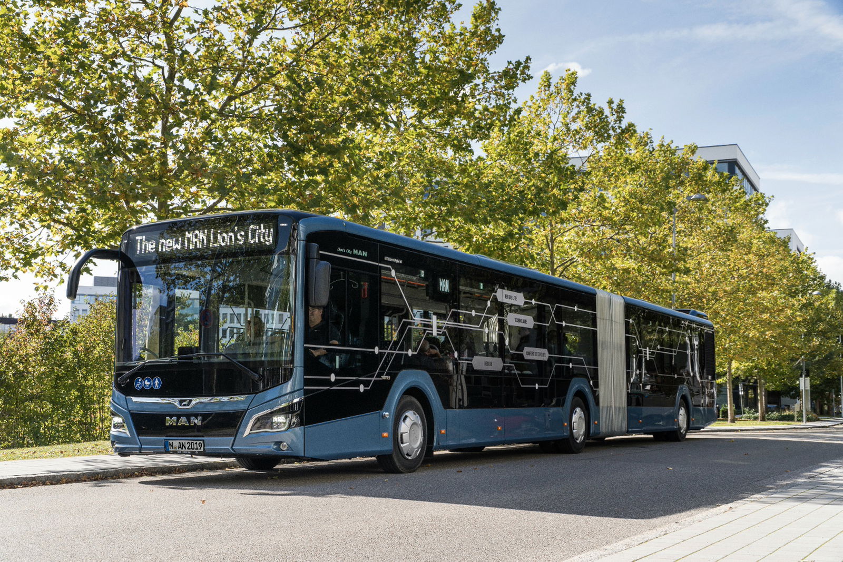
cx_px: 422
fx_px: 1054
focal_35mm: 45
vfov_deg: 29.9
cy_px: 281
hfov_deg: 43.6
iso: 320
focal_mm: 45
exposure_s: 1/100
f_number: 8
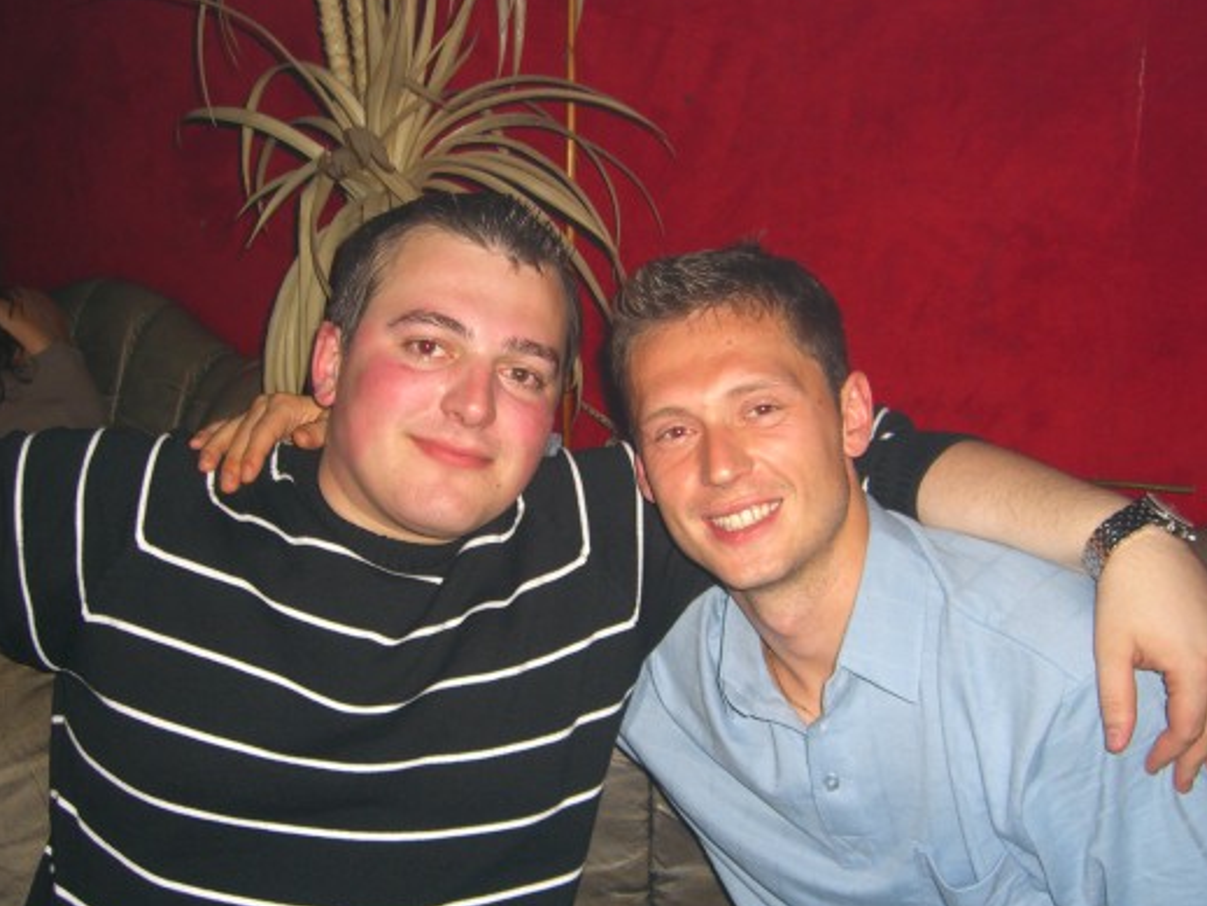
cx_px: 601
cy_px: 487
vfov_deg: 32.9
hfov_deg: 42.9
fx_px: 1535
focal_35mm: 44
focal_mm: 7.9
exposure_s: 1/60
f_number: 2.8
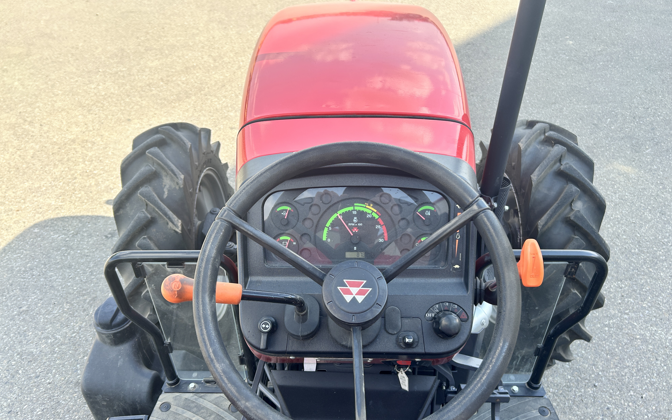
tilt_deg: -42.3
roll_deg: +0.5
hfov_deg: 66.5
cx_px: 336
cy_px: 239
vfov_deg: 44.4
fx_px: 513
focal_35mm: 28
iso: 50
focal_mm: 5.7
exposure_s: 1/1029
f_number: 1.5
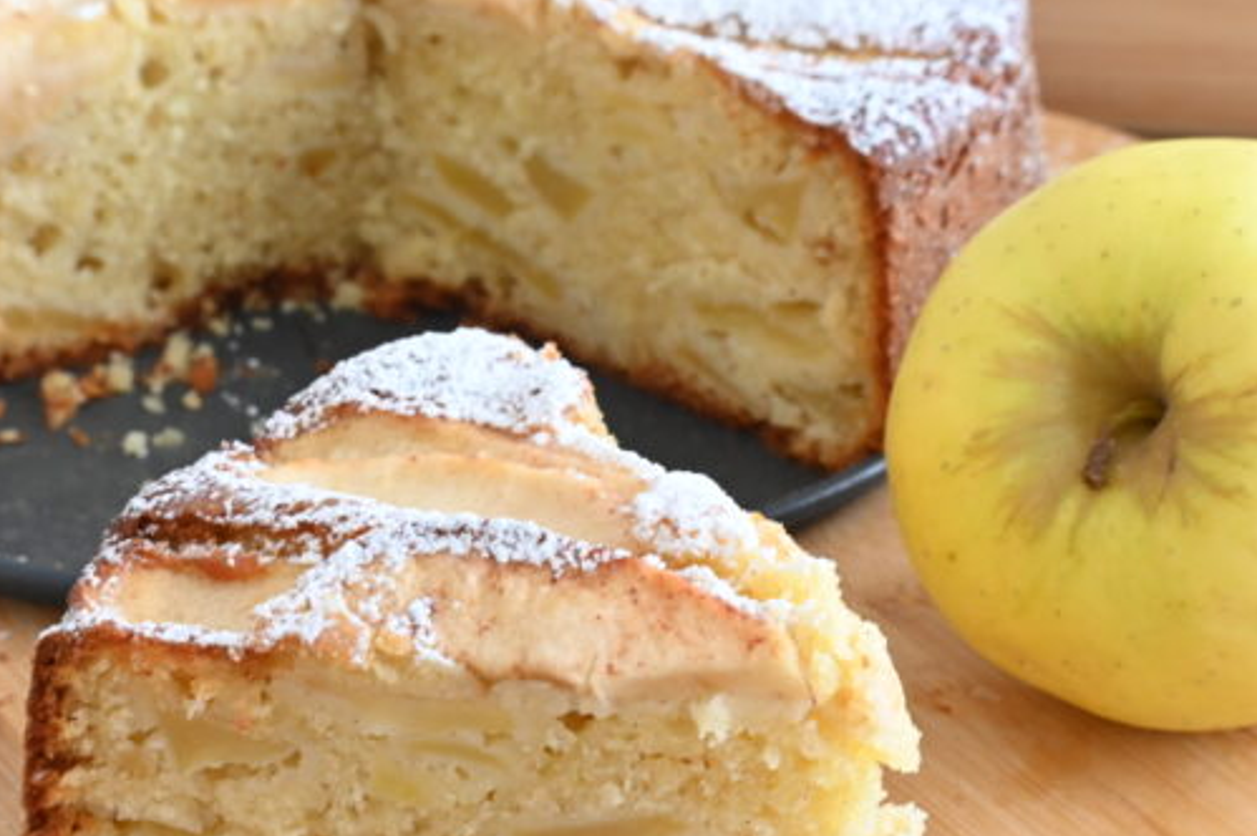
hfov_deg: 17.9
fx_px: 3978
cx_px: 516
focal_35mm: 114
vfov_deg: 12.0
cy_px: 598
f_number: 13
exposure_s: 1/2.5
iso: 640
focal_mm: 53
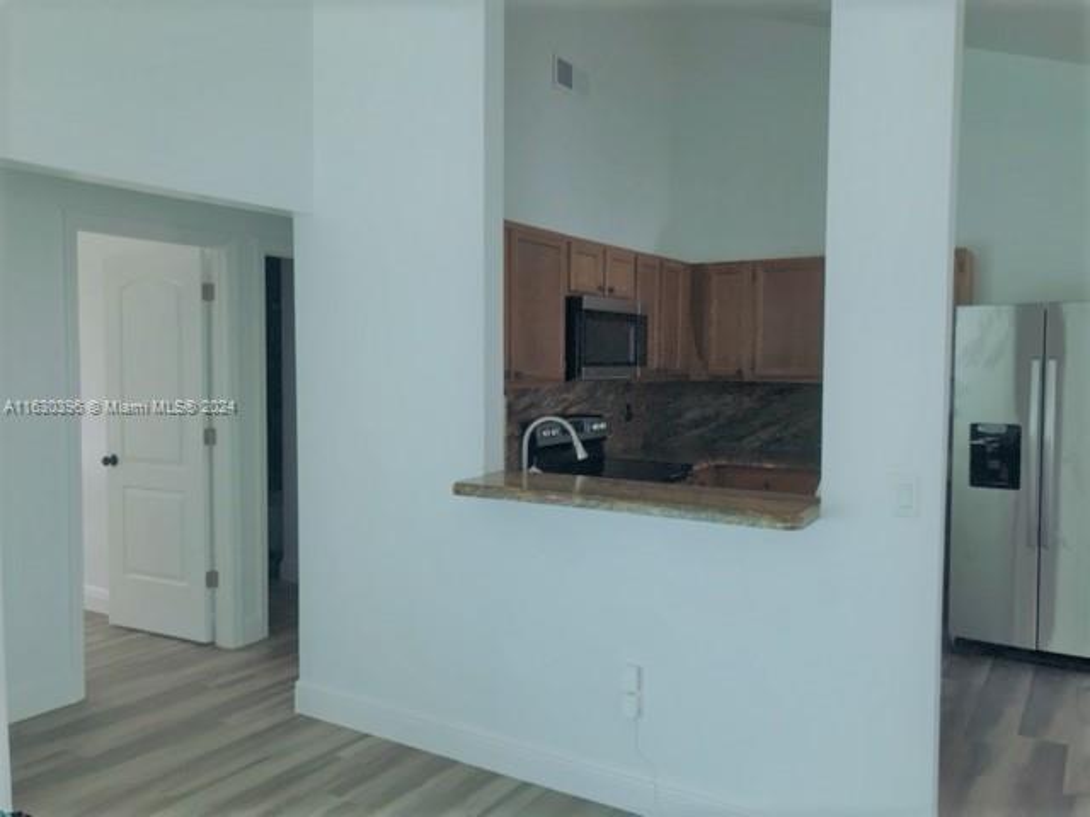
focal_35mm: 28
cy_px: 408
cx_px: 545
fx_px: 882
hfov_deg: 63.4
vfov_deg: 49.7
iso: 25
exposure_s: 1/30
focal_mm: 3.99
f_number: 1.8
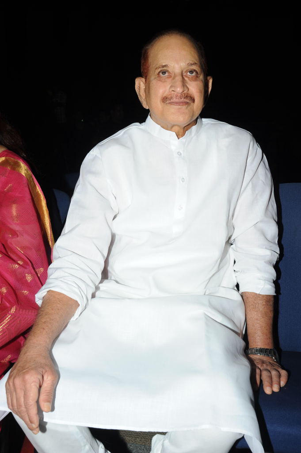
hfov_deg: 29.8
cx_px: 150
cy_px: 226
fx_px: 565
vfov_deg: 43.6
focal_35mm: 45
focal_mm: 45
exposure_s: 1/125
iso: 320
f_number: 14
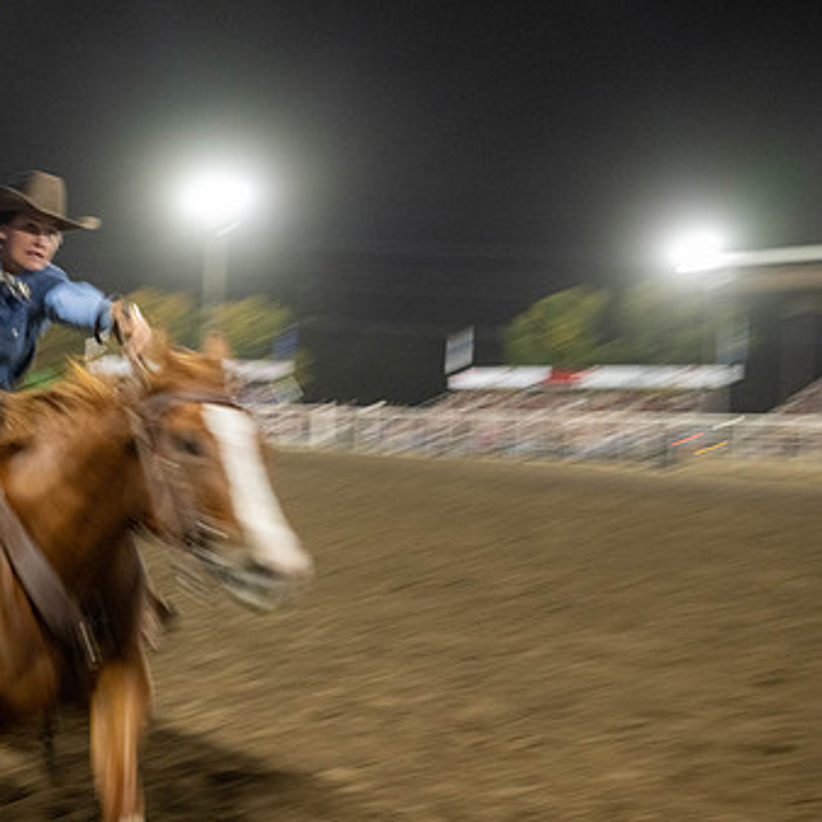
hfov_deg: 31.2
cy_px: 402
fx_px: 1451
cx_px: 226
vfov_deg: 31.6
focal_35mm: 54
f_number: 4.5
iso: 3200
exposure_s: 1/60
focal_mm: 37
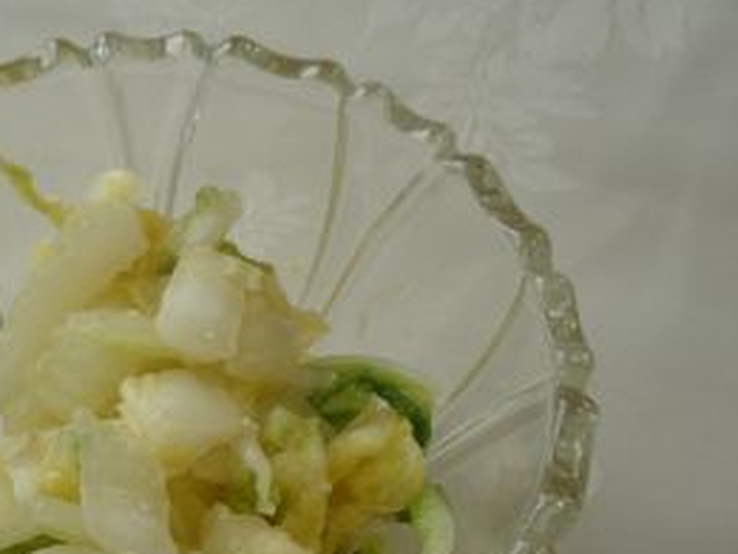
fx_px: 1215
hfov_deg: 33.0
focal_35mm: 57
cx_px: 173
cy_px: 409
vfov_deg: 25.4
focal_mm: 6.6
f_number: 3.5
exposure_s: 1/60
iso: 100
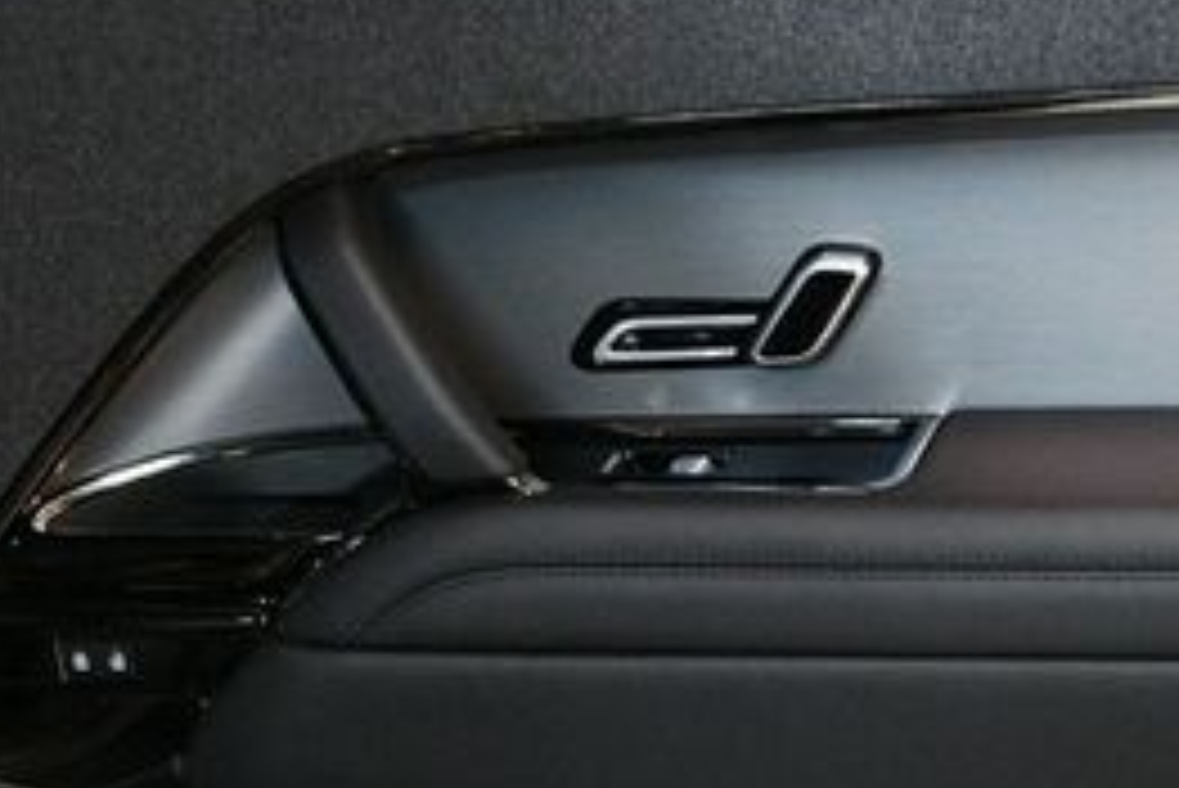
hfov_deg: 24.3
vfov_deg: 16.4
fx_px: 2720
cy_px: 603
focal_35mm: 83
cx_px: 792
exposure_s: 1/60
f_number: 3.8
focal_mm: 23
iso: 4000
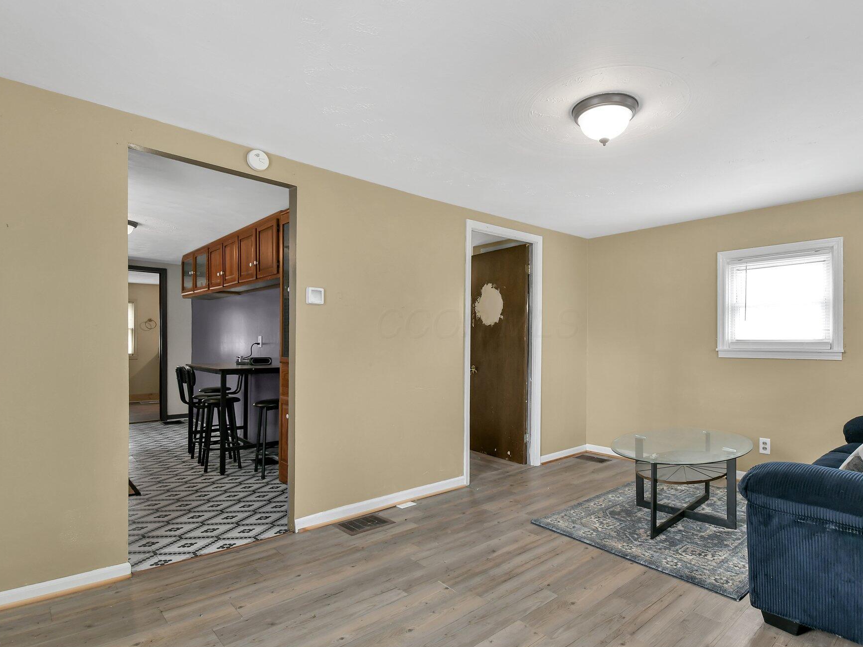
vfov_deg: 74.7
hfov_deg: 90.7
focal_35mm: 17
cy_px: 323
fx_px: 424
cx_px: 477
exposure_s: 1/20
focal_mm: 10
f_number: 7.1
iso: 800
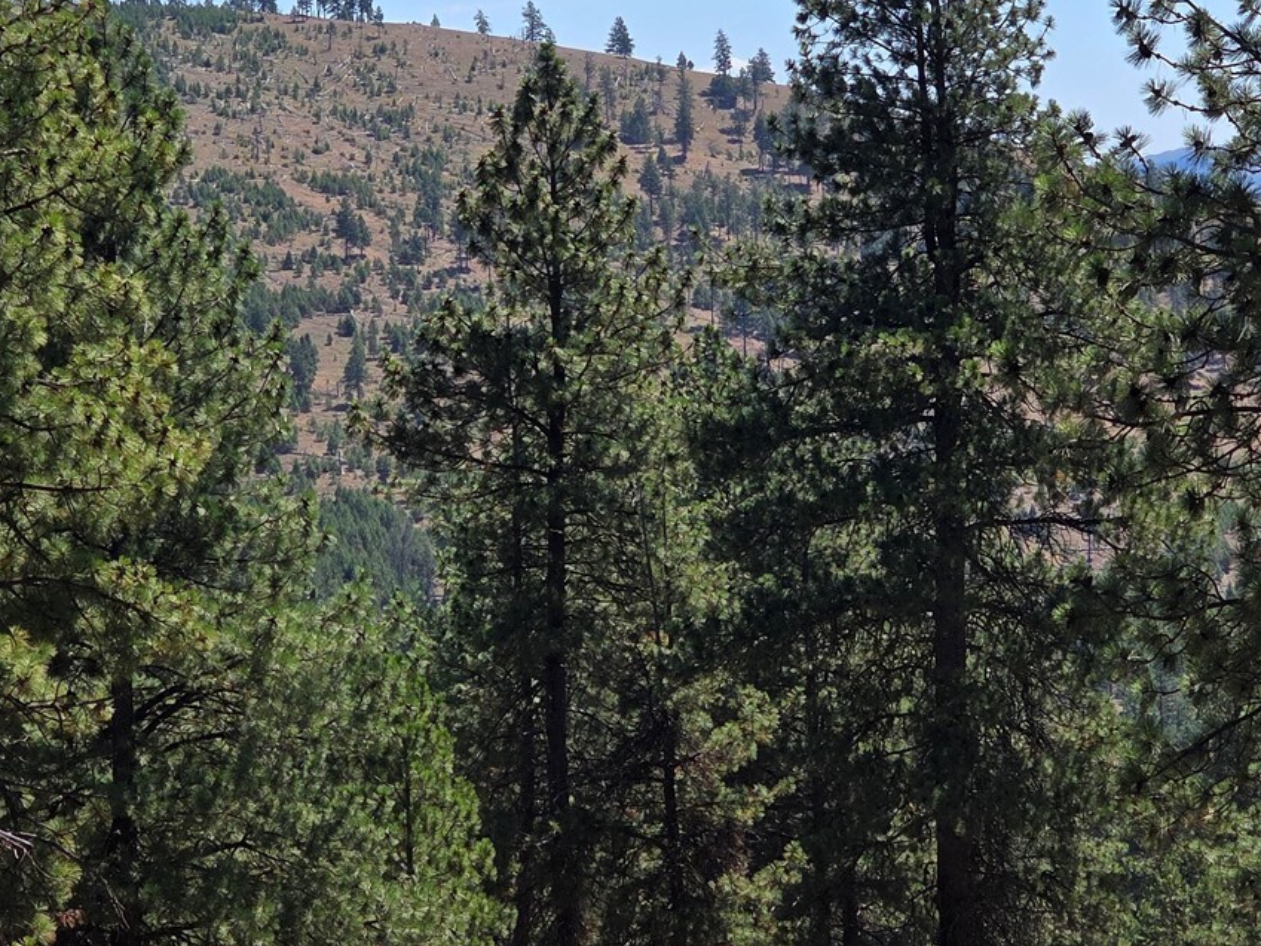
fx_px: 4736
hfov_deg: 15.2
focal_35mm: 130
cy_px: 229
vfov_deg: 11.4
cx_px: 694
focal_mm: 7.9
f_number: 2.4
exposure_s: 1/1869
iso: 50
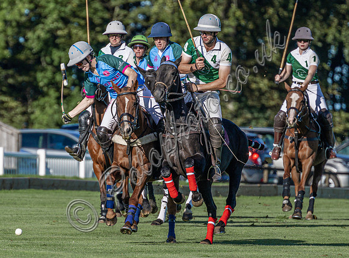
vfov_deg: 1.6
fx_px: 9301
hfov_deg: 2.1
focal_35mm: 927
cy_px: 173
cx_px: 84
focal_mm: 400
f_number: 5.6
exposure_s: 1/2000
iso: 400
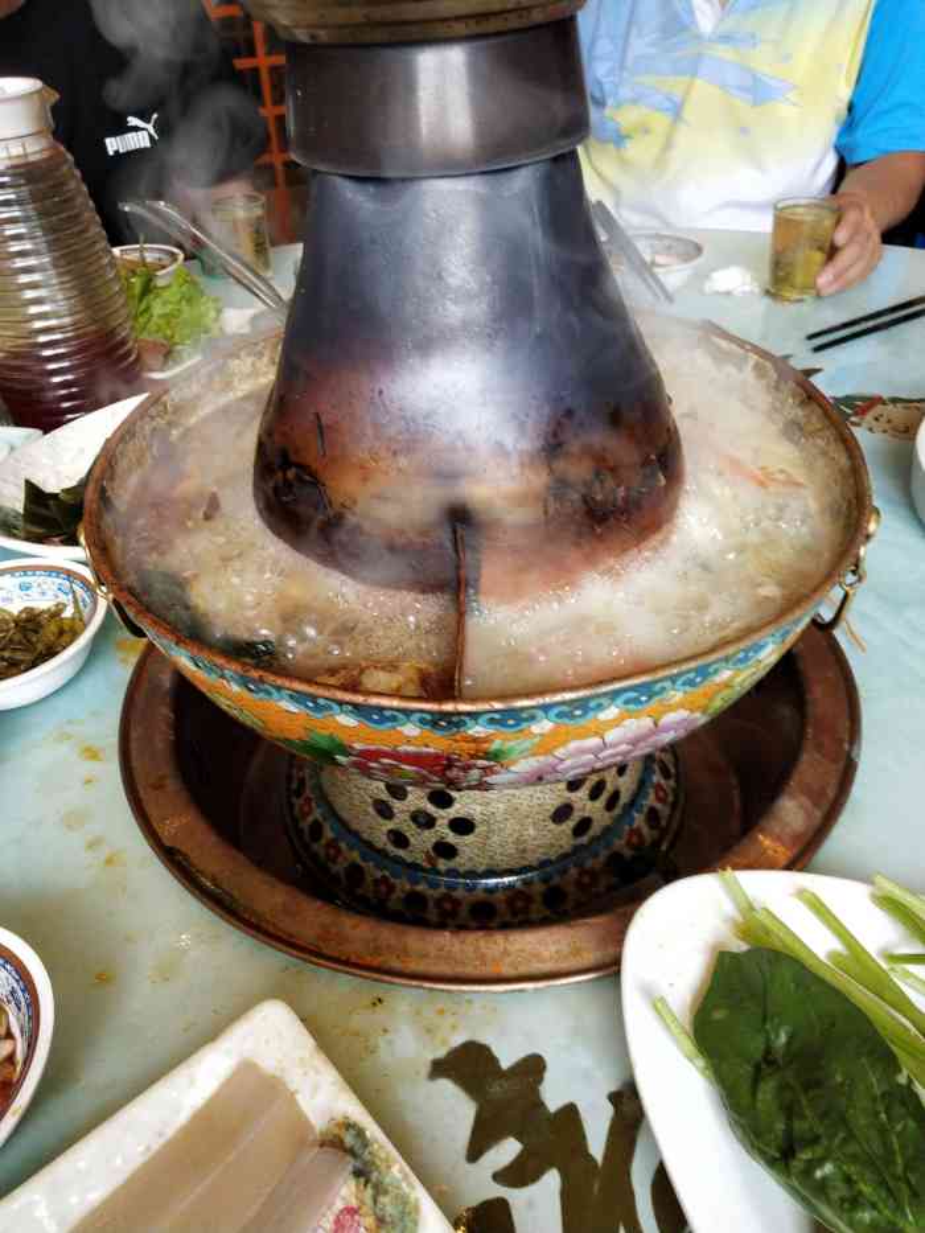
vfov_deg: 60.0
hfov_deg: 46.8
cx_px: 462
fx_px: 1069
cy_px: 616
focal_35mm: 30
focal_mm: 3.95
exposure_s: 1/100
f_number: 1.8
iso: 84
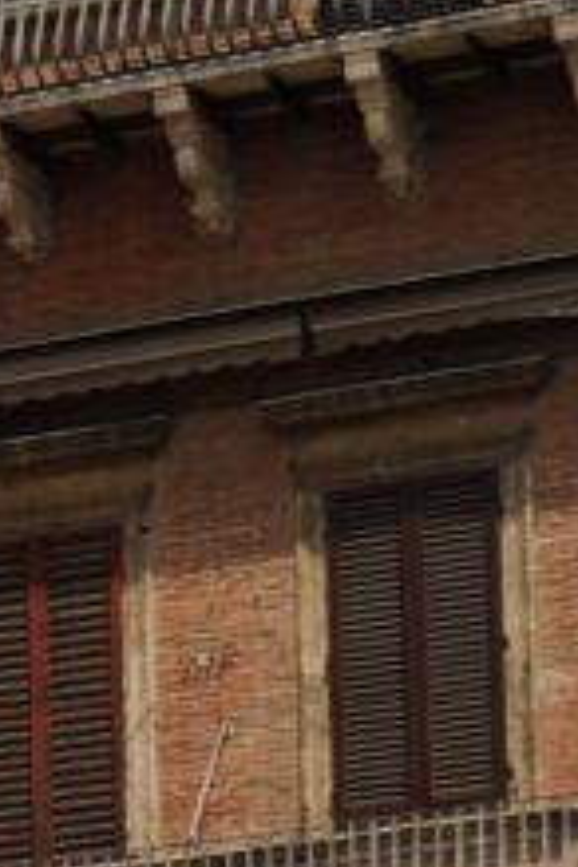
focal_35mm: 269
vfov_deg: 7.4
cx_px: -228
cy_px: 1738
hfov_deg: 5.1
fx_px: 6478
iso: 100
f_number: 4
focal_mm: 42
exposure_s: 1/640
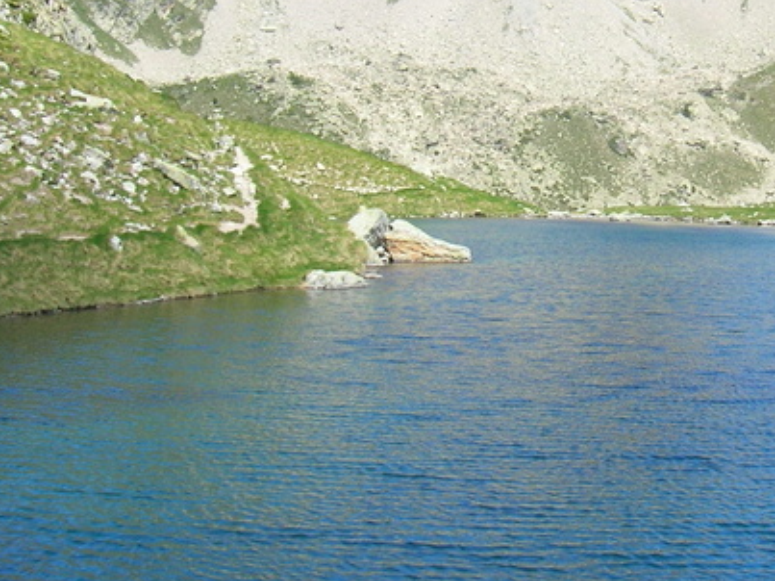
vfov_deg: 19.3
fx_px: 1701
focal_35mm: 76
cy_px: 164
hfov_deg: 25.2
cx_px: 637
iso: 50
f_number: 4.9
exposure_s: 1/248
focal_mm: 5.7
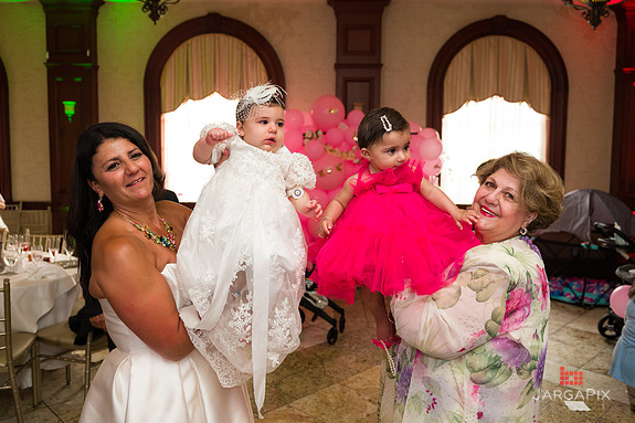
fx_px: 547
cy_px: 197
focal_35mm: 31
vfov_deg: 42.3
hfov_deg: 60.3
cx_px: 323
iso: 1250
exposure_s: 1/125
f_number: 4
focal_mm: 27
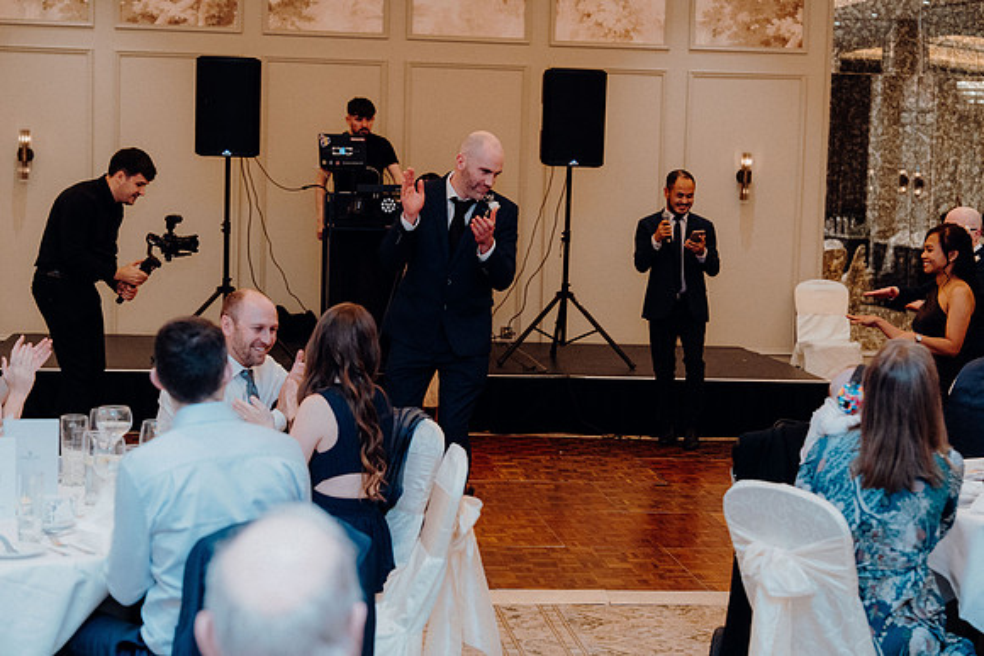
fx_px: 1914
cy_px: 328
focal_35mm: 70
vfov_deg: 19.5
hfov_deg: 28.8
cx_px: 492
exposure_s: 1/160
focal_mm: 70
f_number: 3.5
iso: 3200
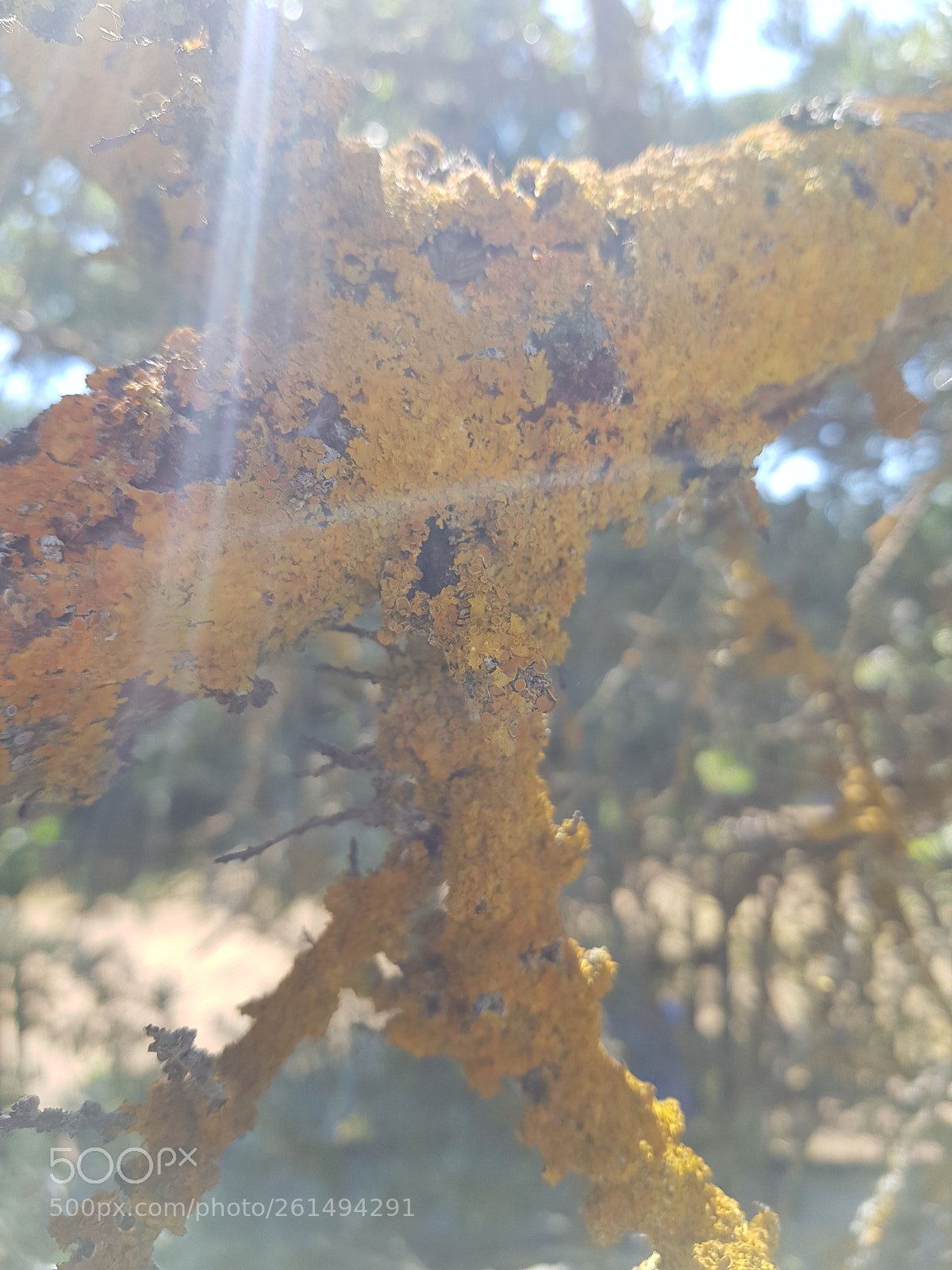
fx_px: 953
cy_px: 635
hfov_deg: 53.1
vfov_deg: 67.3
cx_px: 476
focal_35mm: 26
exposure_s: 1/466
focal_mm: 4.2
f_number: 1.7
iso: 40
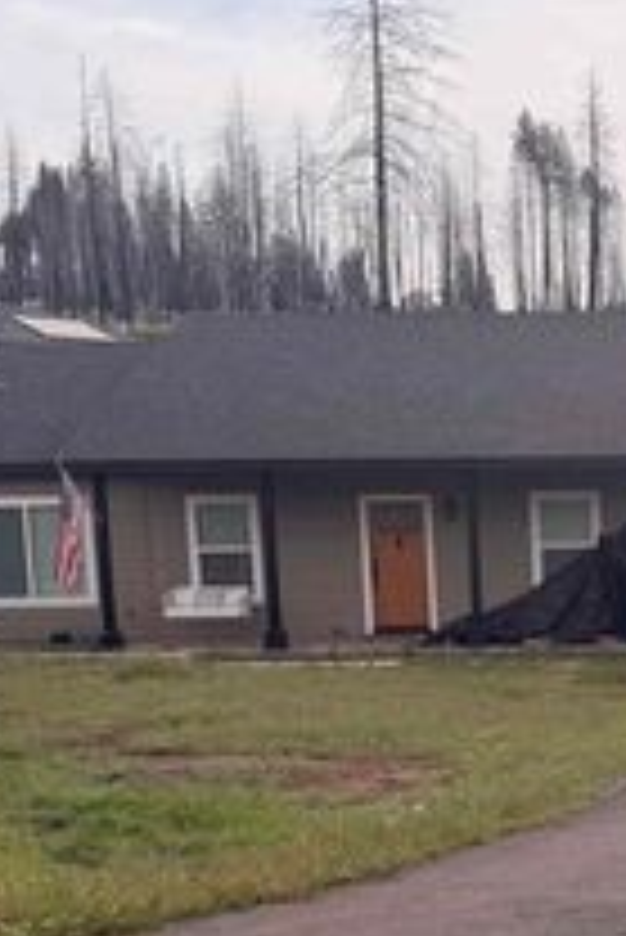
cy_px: 682
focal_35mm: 60
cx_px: 734
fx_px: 1562
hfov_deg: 21.2
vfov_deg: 32.8
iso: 100
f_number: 1.78
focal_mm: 6.76
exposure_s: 1/4975
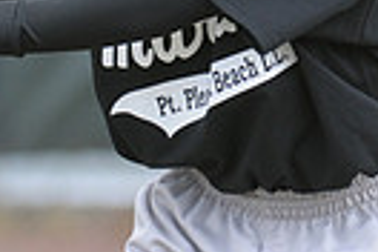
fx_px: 15150
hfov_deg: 1.4
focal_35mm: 1443
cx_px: 278
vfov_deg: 1.0
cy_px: -182
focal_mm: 220
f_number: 4
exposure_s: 1/640
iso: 400
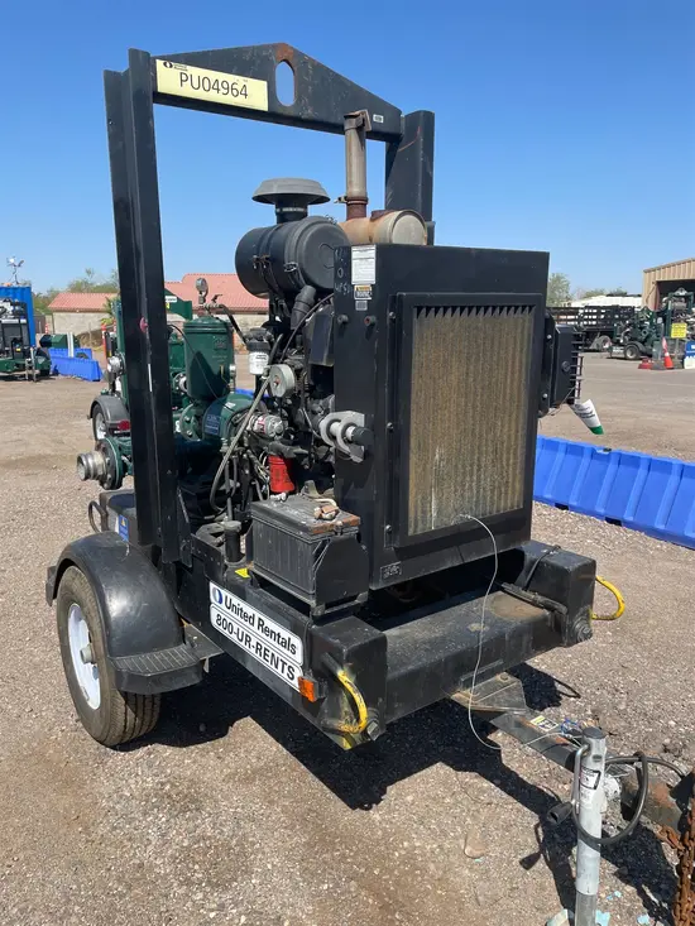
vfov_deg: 67.3
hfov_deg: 53.1
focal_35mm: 26
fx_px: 696
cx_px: 348
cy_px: 463
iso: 32
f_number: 1.6
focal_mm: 4.2
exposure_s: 1/2747
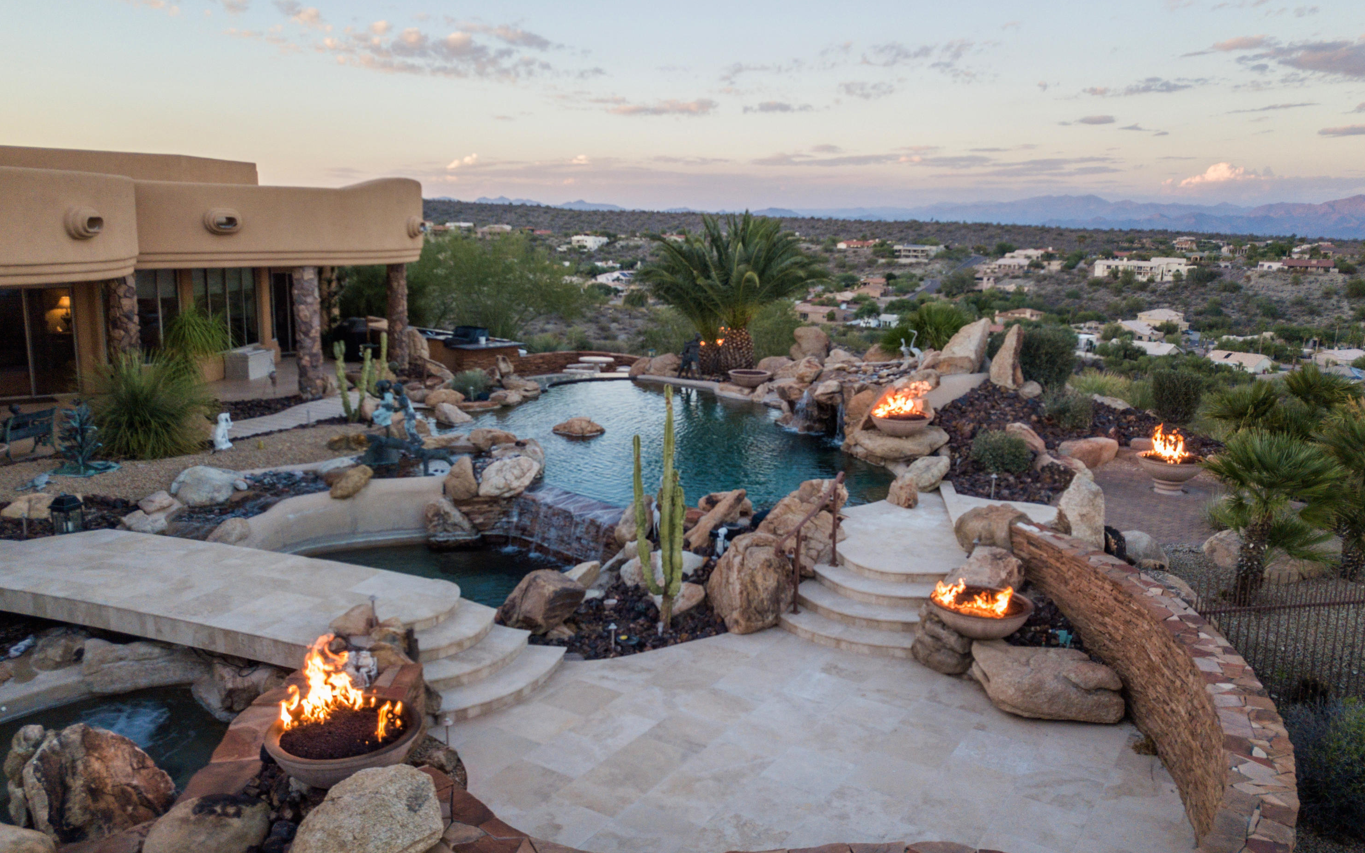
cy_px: 402
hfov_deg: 66.5
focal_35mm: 28
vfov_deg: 44.5
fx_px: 1042
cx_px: 689
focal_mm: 4.73
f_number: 2.2
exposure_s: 1/100
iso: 161
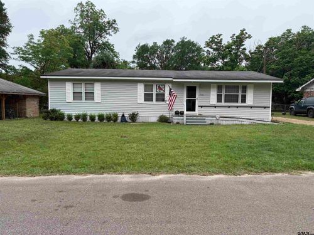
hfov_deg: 71.6
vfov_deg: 56.8
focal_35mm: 24
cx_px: 157
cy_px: 118
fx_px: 218
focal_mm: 6.76
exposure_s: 1/813
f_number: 1.78
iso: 80
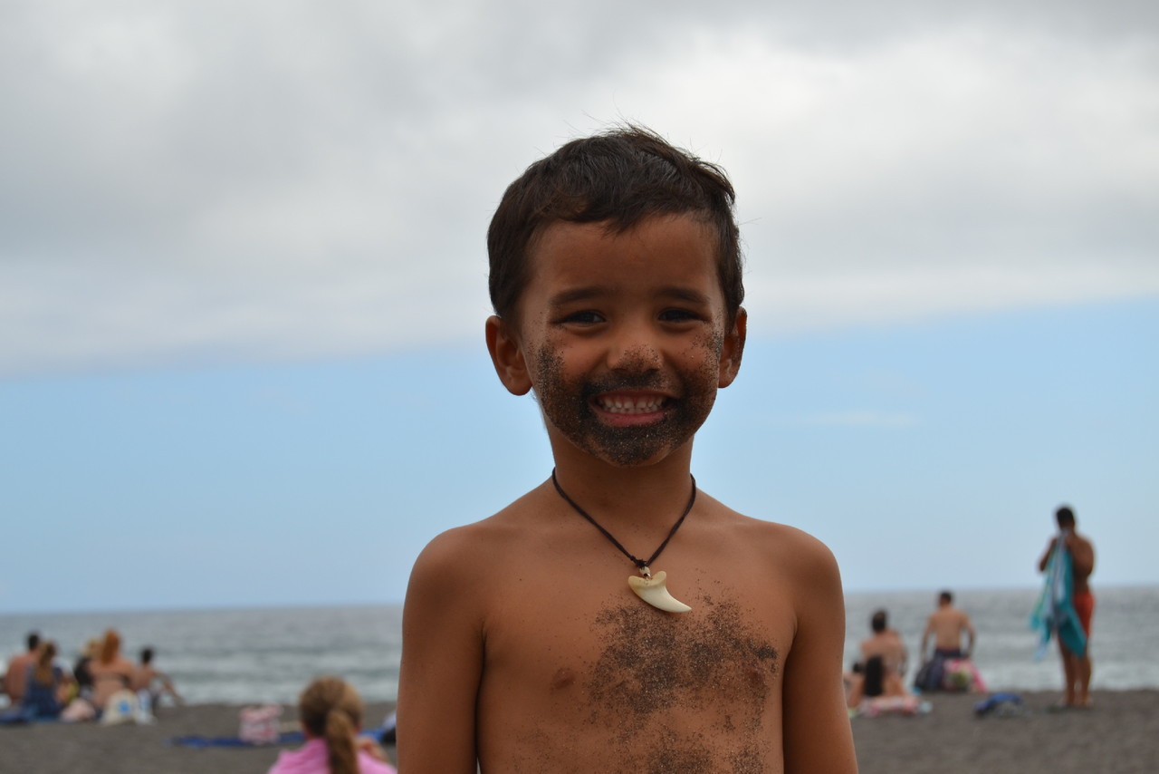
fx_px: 2656
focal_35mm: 82
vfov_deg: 16.6
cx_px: 580
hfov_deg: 24.6
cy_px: 387
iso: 100
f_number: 8
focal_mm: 55
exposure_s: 1/250
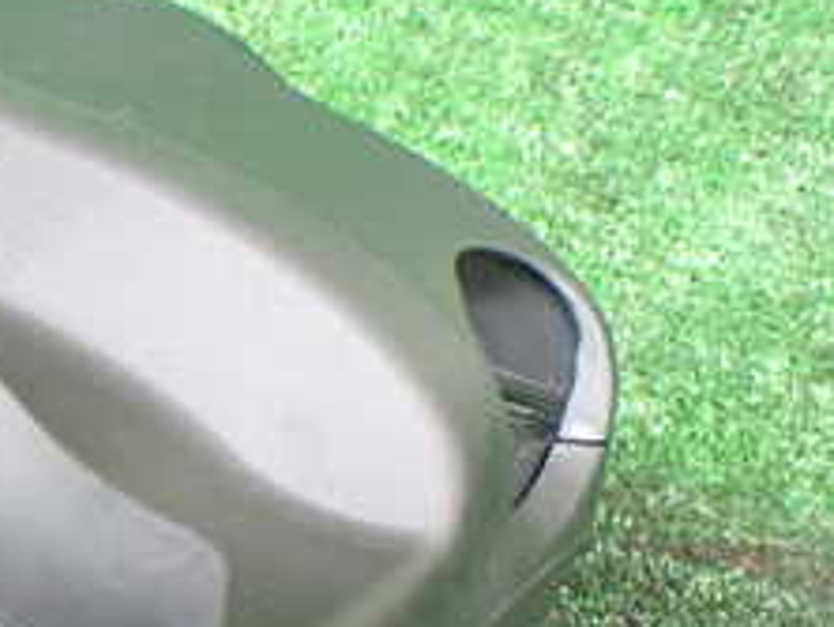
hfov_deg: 22.1
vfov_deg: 18.0
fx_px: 1954
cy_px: 556
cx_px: -192
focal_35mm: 81
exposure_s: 1/100
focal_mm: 5.4
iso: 800
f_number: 2.3
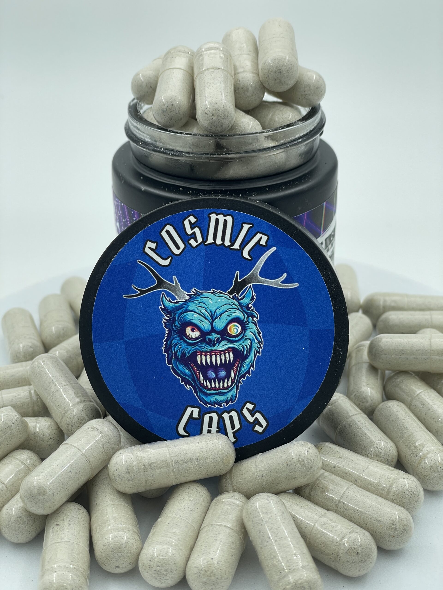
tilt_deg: -29.6
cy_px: 295
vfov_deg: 36.8
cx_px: 222
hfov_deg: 28.0
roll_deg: +1.4
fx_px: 887
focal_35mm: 52
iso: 25
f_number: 2
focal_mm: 6
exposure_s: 1/144
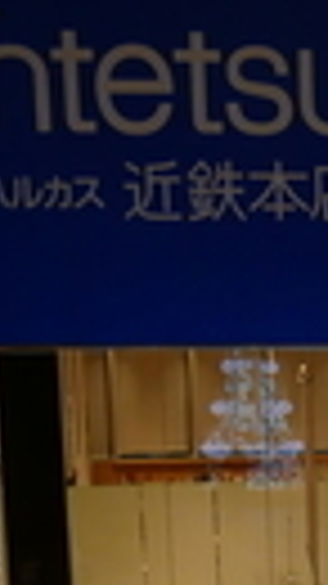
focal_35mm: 171
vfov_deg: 11.7
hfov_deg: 6.9
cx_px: 656
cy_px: 1010
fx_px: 2647
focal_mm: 17
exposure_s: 1/60
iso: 640
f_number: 3.8
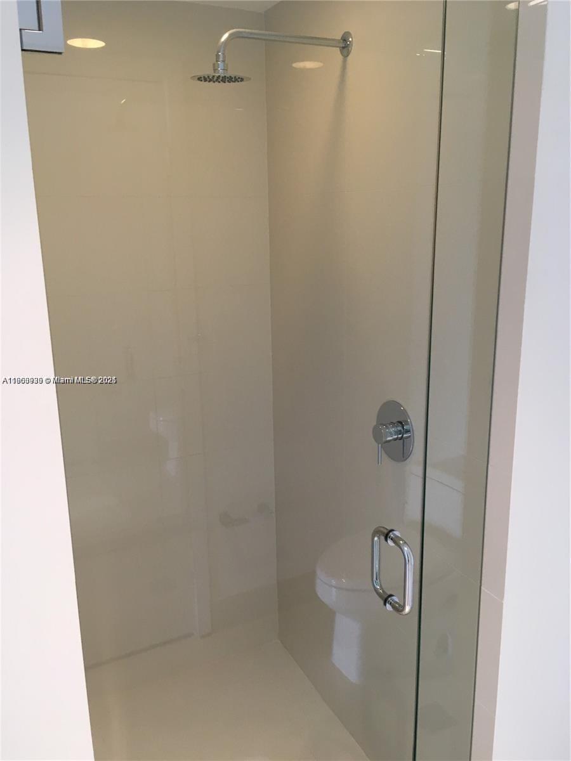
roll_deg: +1.5
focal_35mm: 29
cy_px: 380
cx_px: 286
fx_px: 638
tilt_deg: -13.5
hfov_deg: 48.2
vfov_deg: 61.7
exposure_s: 1/30
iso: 80
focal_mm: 4.15
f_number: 2.2
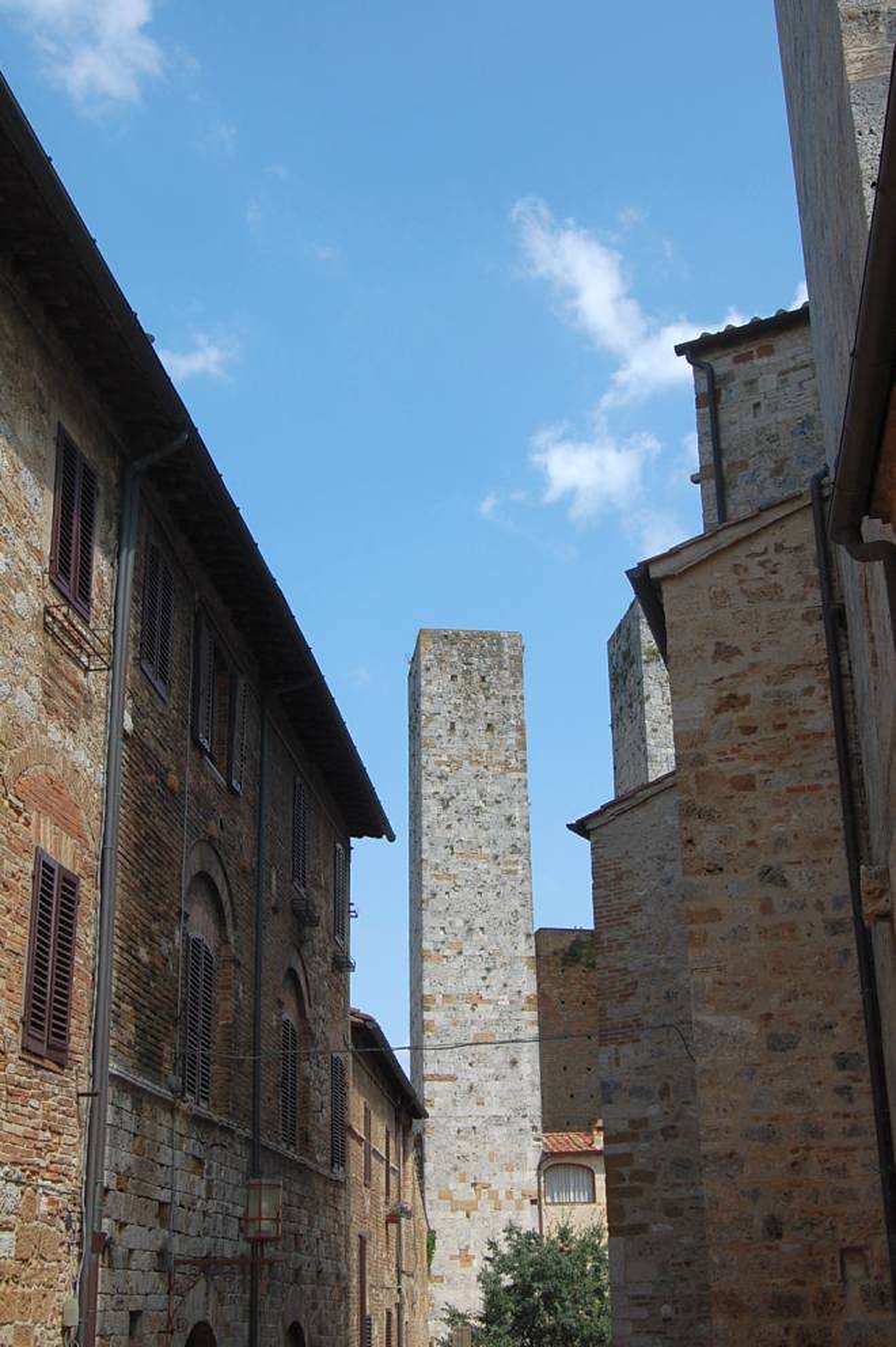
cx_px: 448
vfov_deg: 46.4
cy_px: 674
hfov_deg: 31.9
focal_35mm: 42
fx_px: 1570
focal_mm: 28
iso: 220
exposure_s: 1/250
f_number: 10
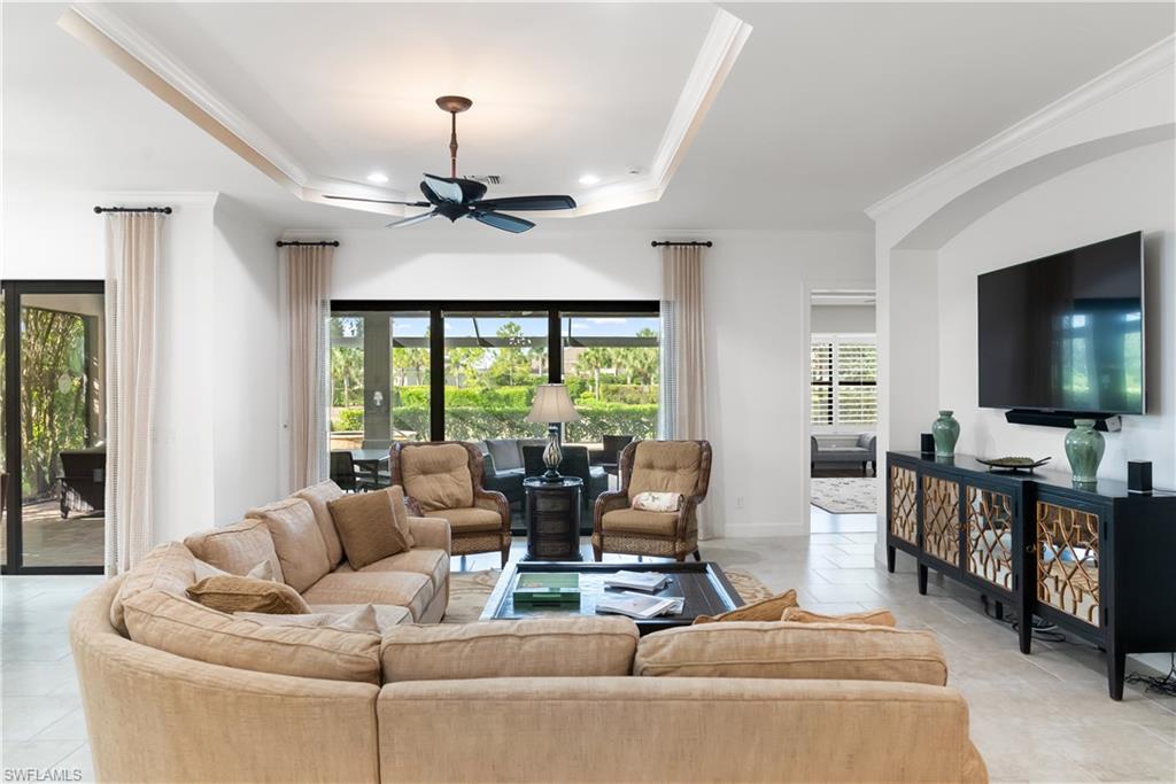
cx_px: 588
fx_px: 784
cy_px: 392
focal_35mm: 24
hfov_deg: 73.7
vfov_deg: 53.1
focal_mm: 24
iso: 1600
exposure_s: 1/30
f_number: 6.7
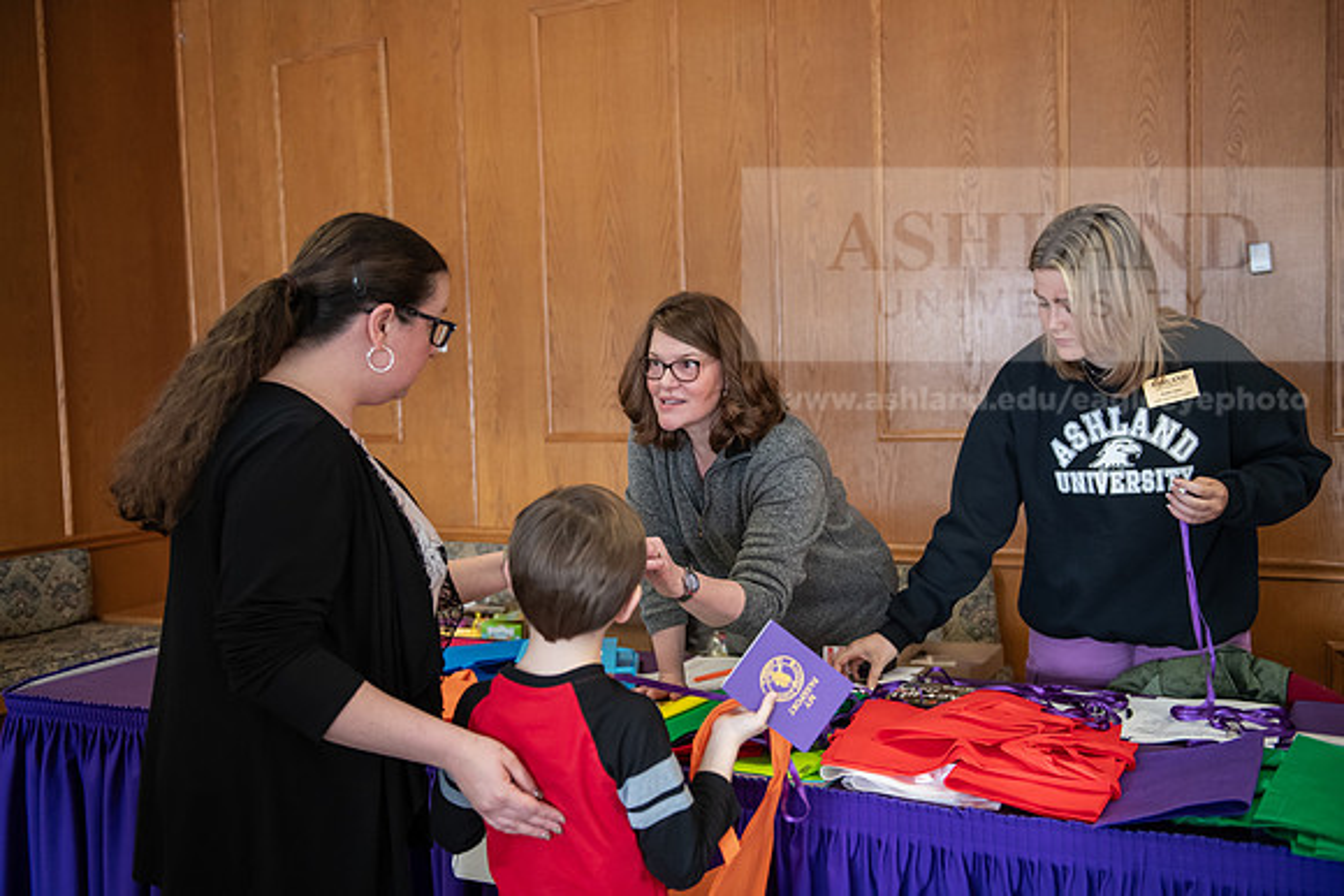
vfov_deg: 36.9
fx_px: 1344
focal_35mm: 36
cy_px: 448
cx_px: 672
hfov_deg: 53.1
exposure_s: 1/125
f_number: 2.8
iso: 1000
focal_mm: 36
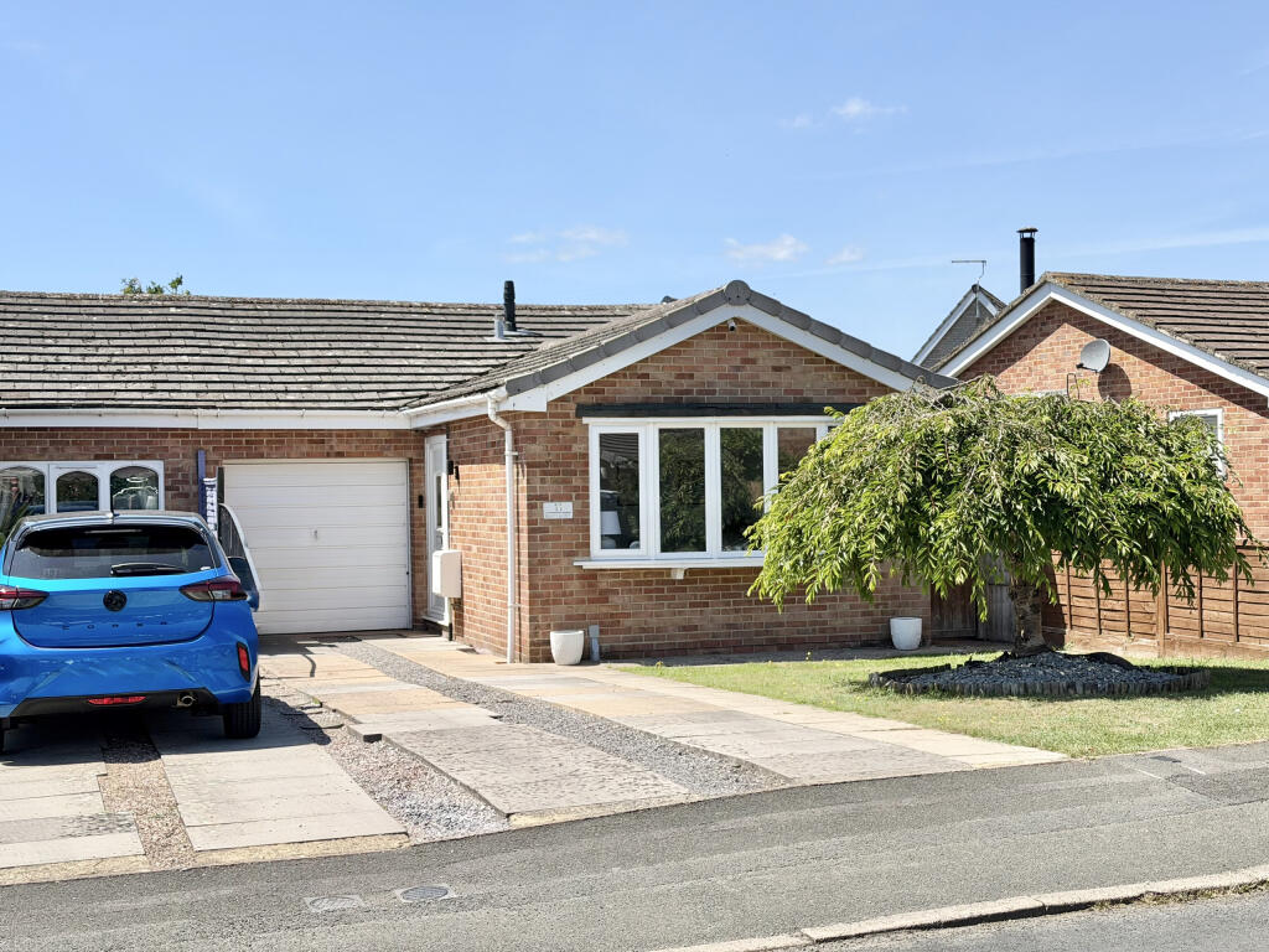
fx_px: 1760
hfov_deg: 39.7
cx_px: 634
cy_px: 476
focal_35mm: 48
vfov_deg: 30.3
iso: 64
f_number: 1.78
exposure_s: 1/4587
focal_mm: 6.76
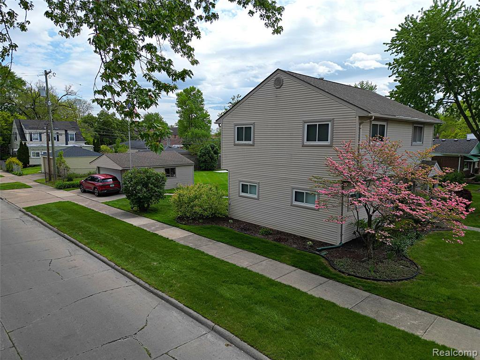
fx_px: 333
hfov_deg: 71.6
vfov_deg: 56.8
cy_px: 180
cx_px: 240
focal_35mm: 24
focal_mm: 6.7
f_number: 1.7
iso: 100
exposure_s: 1/2500
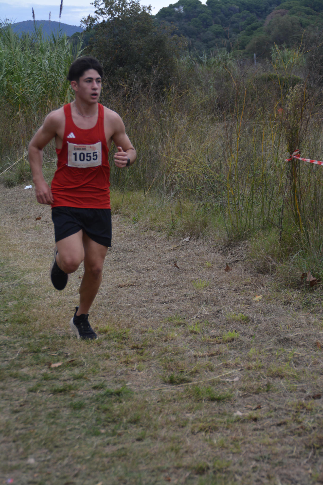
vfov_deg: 19.5
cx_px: 162
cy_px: 242
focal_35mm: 105
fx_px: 1413
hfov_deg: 13.0
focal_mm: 70
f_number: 5.6
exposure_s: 1/500
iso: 280
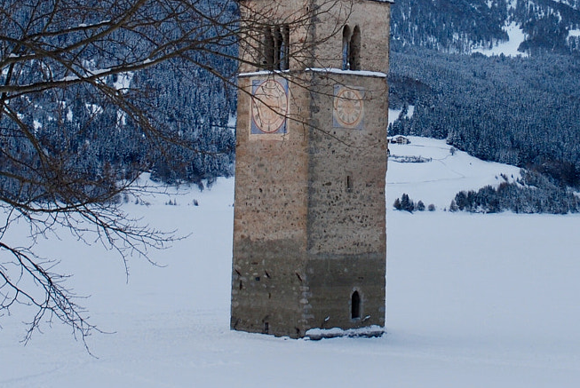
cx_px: 353
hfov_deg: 20.5
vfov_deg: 13.7
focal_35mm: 99
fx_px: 1600
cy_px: 34
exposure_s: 1/30
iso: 200
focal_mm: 27
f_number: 7.1
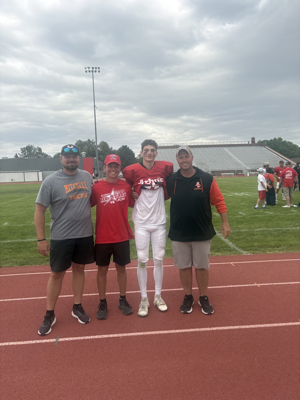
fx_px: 300
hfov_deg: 53.1
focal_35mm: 26
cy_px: 200
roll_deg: +1.3
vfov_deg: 67.3
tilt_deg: -5.9
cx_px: 150
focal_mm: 5.96
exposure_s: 1/2865
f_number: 1.6
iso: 50
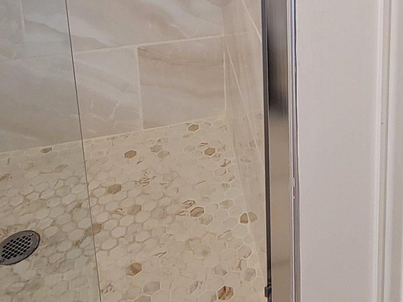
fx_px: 512
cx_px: 324
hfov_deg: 41.1
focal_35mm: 44
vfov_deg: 27.7
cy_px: -85
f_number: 2.2
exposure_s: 1/60
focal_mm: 2.2
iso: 250
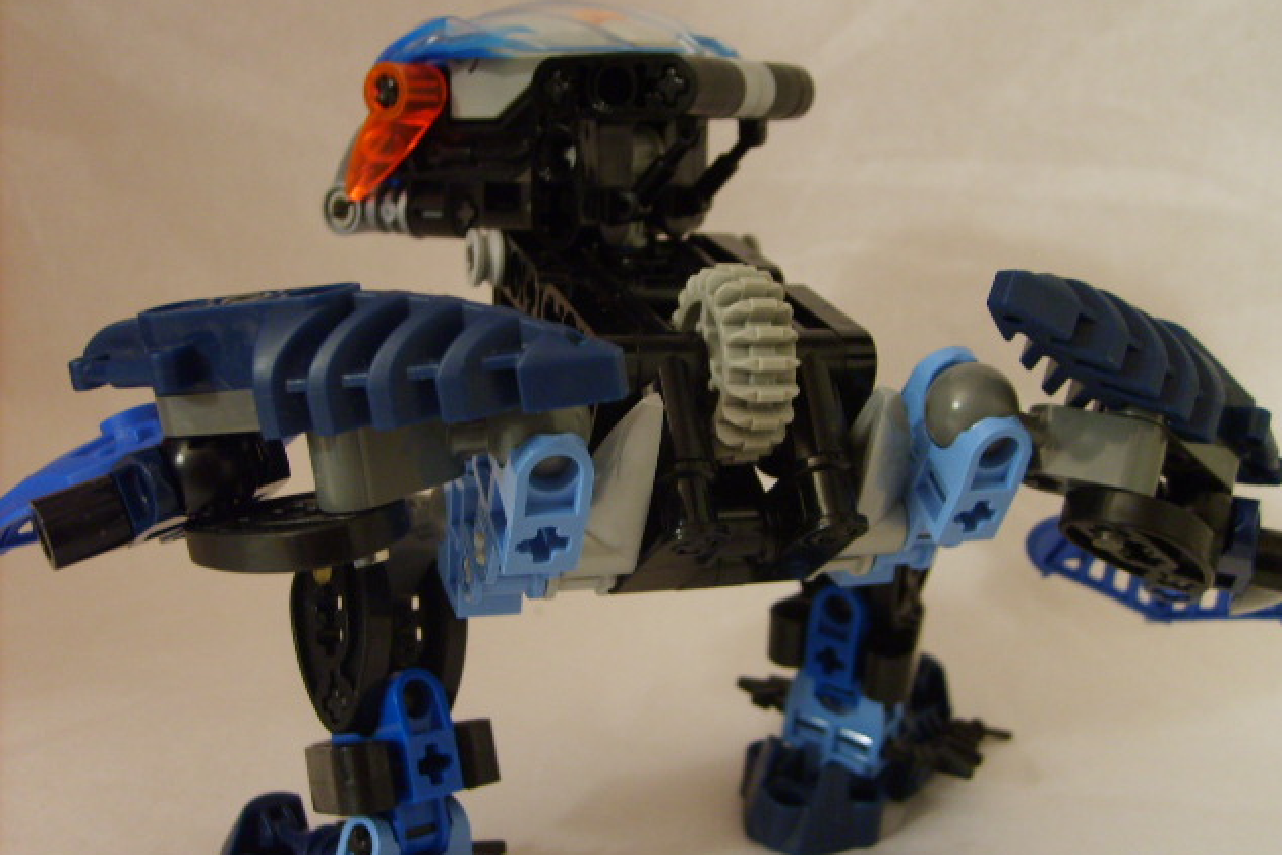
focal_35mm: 37
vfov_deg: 35.9
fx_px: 1318
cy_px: 428
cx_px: 649
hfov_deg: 51.9
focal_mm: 5.8
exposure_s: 1/3
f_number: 2.8
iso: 140
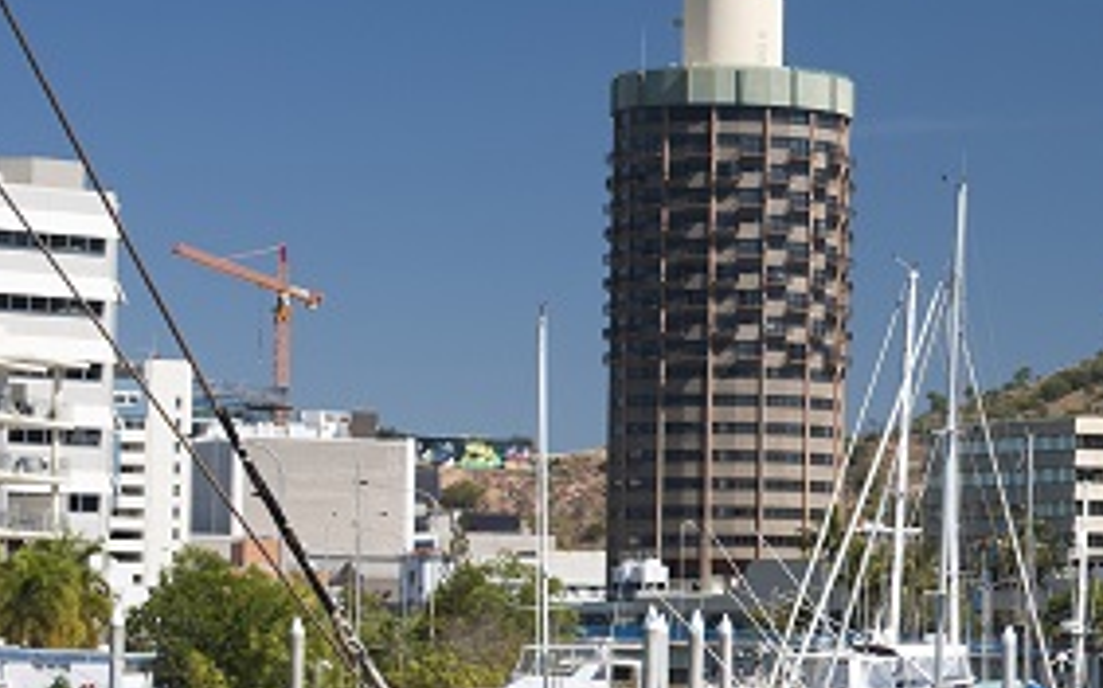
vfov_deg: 8.3
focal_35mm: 158
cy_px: 395
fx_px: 4748
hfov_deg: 12.6
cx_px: 1621
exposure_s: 1/250
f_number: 8
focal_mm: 50
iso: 200
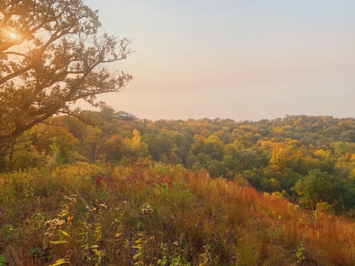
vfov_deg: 53.1
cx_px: 178
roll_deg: +1.1
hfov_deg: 67.3
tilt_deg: -0.7
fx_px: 267
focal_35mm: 26
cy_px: 133
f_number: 1.8
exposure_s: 1/2833
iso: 25
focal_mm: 4.25
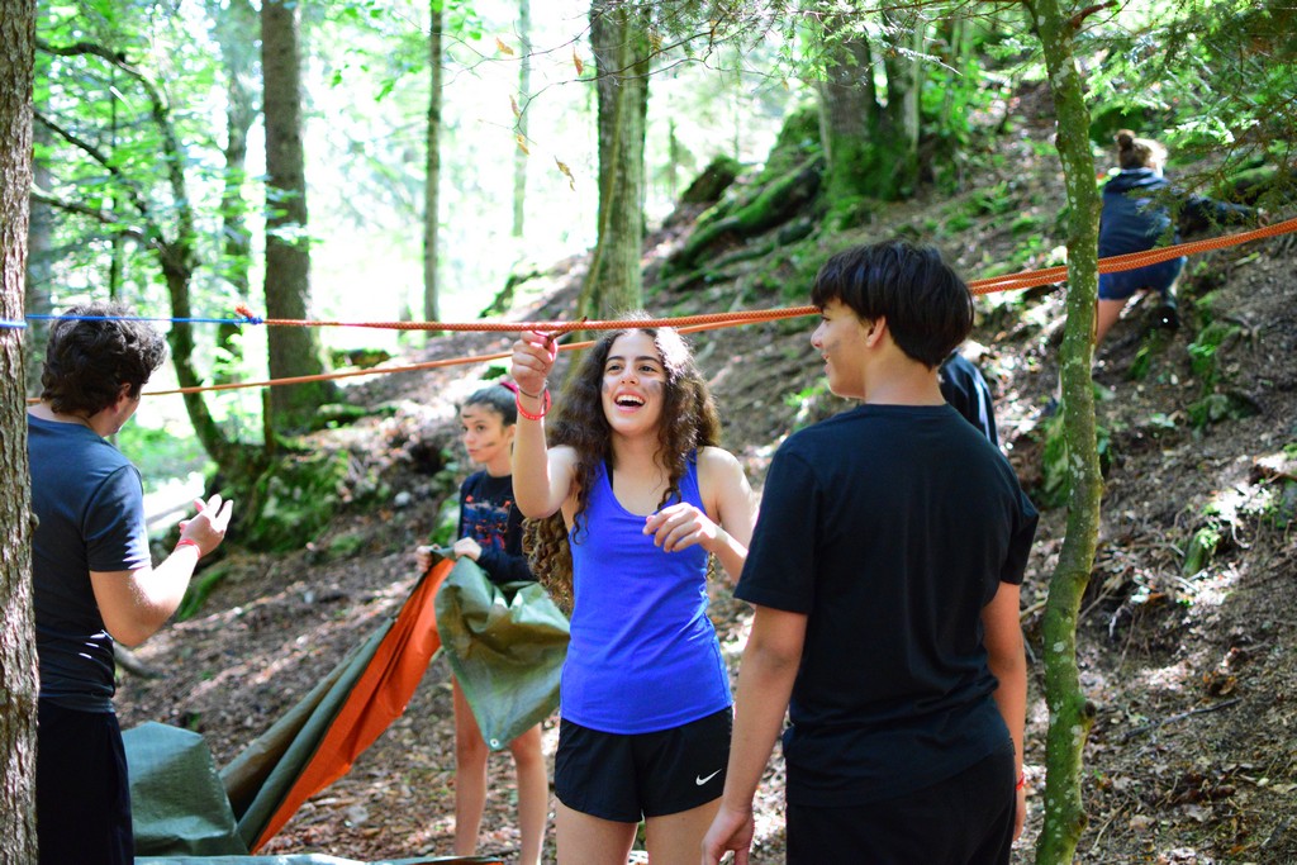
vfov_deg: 25.8
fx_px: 1892
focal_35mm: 52
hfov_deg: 37.8
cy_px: 432
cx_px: 648
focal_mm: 35
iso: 3200
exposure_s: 1/400
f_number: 1.8
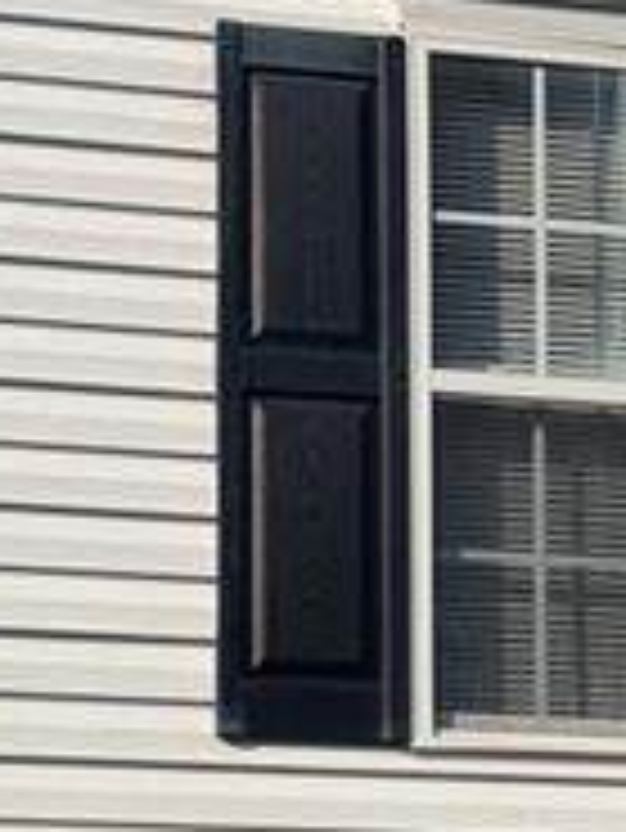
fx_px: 4793
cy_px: 774
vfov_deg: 9.9
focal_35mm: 199
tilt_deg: +13.1
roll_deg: +1.9
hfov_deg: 7.2
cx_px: 1166
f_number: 1.78
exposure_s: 1/7143
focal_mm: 6.76
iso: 64
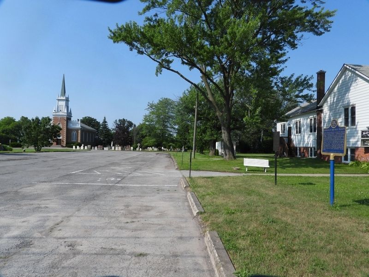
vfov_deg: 56.8
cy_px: 138
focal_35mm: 24
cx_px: 184
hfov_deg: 71.6
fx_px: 256
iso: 100
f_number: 2.8
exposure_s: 1/2000
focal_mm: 4.3
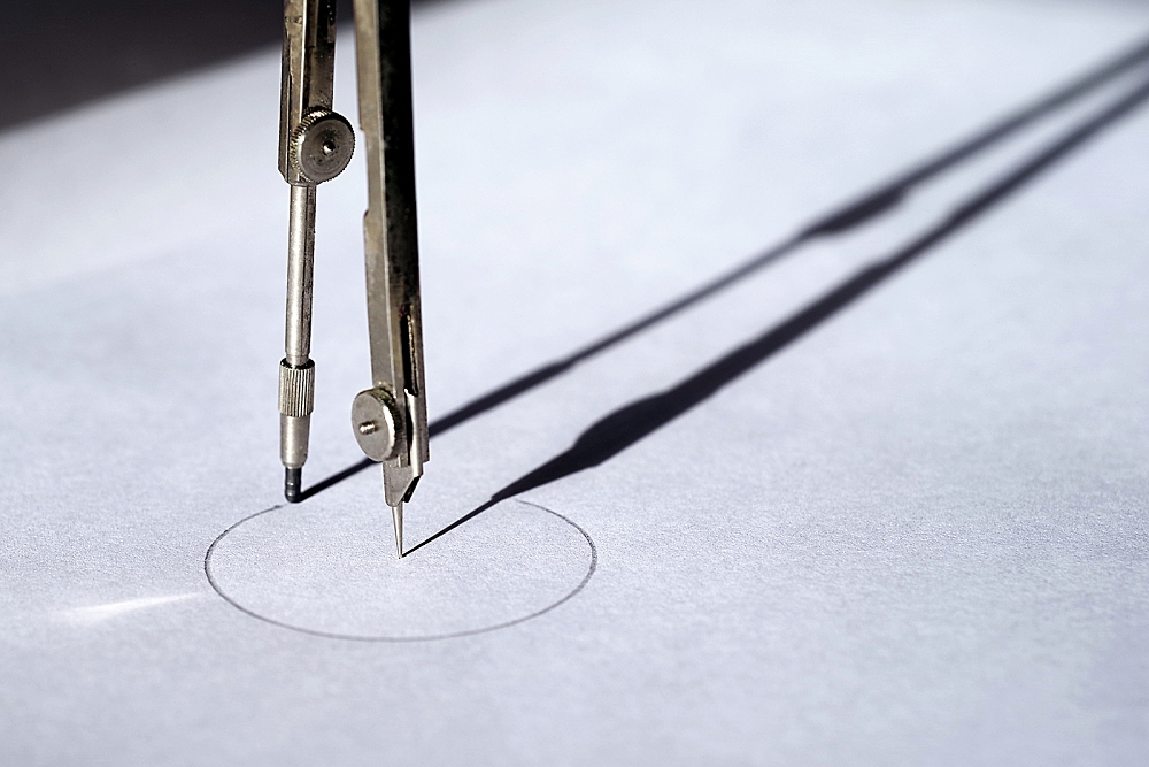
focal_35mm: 50
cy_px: 384
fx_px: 1596
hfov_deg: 39.6
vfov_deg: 27.0
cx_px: 574
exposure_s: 1/200
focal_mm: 50
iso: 100
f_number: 6.3
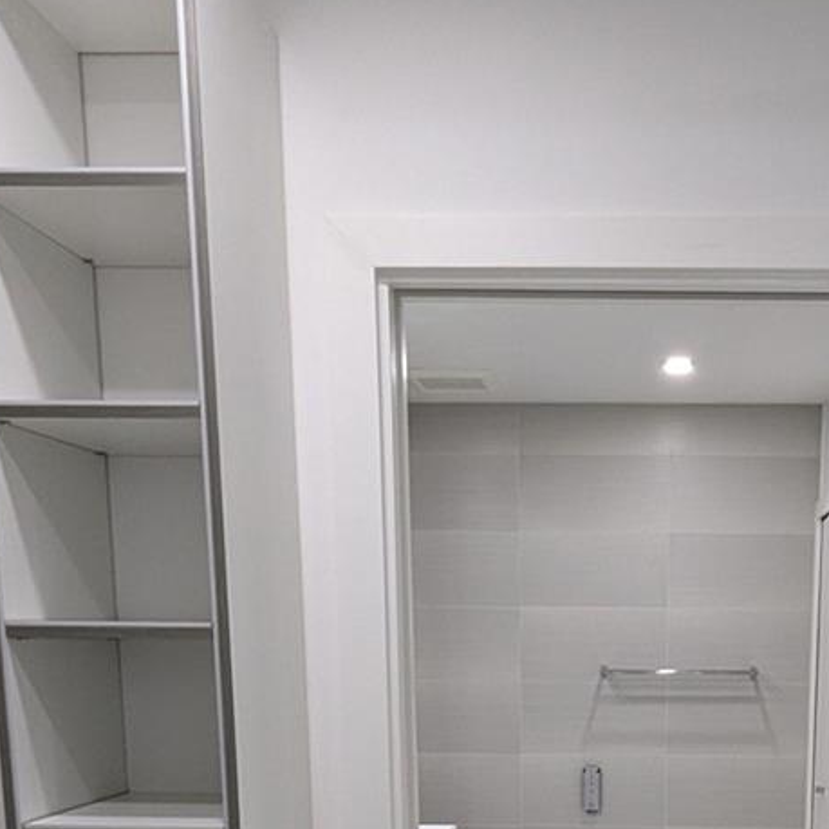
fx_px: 1084
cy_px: 831
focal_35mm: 40
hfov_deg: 40.5
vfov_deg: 37.4
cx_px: 636
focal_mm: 1.95
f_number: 2.2
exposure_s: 1/30
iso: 77
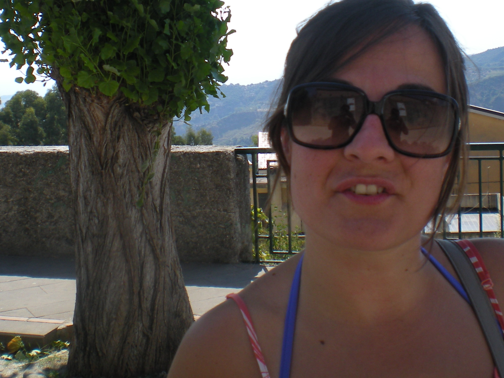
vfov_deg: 23.4
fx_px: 903
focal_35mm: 62
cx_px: 251
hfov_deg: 31.2
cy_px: 93
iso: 64
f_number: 4.6
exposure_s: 1/383
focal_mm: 6.3
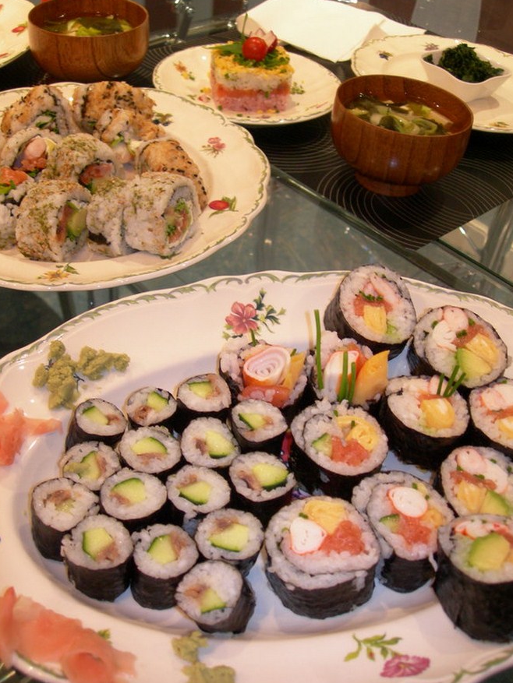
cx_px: 256
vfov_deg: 47.9
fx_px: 770
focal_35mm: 39
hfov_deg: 36.8
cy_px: 340
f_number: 2.8
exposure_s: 1/13.6
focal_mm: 7.8
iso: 200
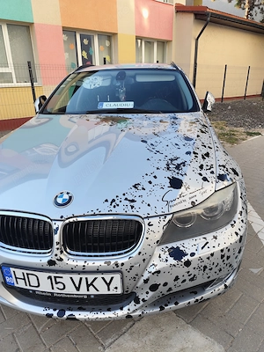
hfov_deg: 58.9
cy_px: 176
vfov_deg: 73.9
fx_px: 234
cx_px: 132
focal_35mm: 23
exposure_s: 1/169
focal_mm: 6.19
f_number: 1.65
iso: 50
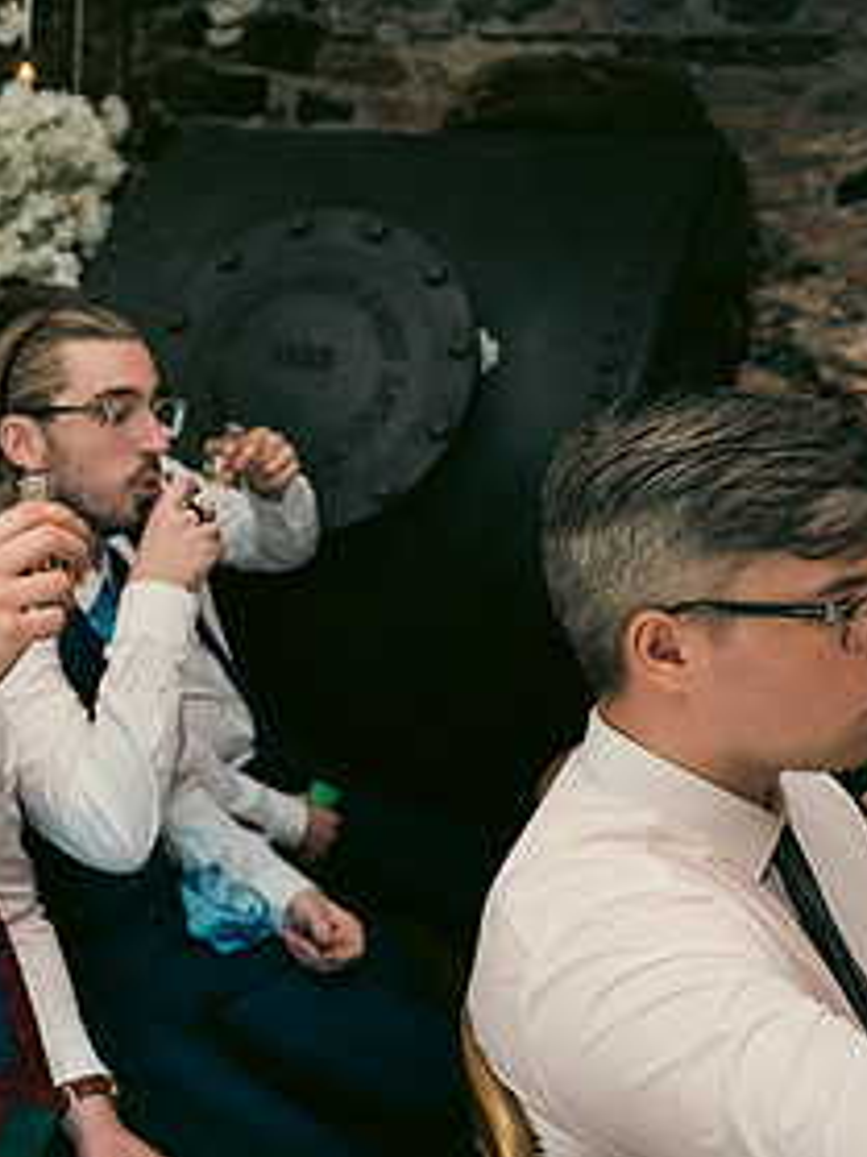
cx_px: -75
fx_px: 1604
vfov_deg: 39.1
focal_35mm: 48
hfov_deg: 27.7
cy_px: 798
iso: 1250
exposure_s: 1/160
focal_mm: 24
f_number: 3.5
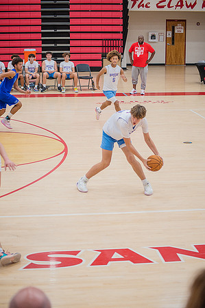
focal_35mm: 75
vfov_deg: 27.0
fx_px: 642
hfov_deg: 18.1
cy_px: 154
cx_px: 102
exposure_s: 1/250
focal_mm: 75
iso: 1000
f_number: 4.5
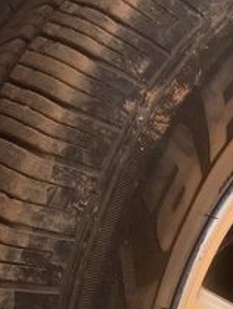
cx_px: 173
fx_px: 717
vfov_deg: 22.4
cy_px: 372
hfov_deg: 18.4
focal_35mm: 80
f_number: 1.8
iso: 20
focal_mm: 3.99
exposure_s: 1/298
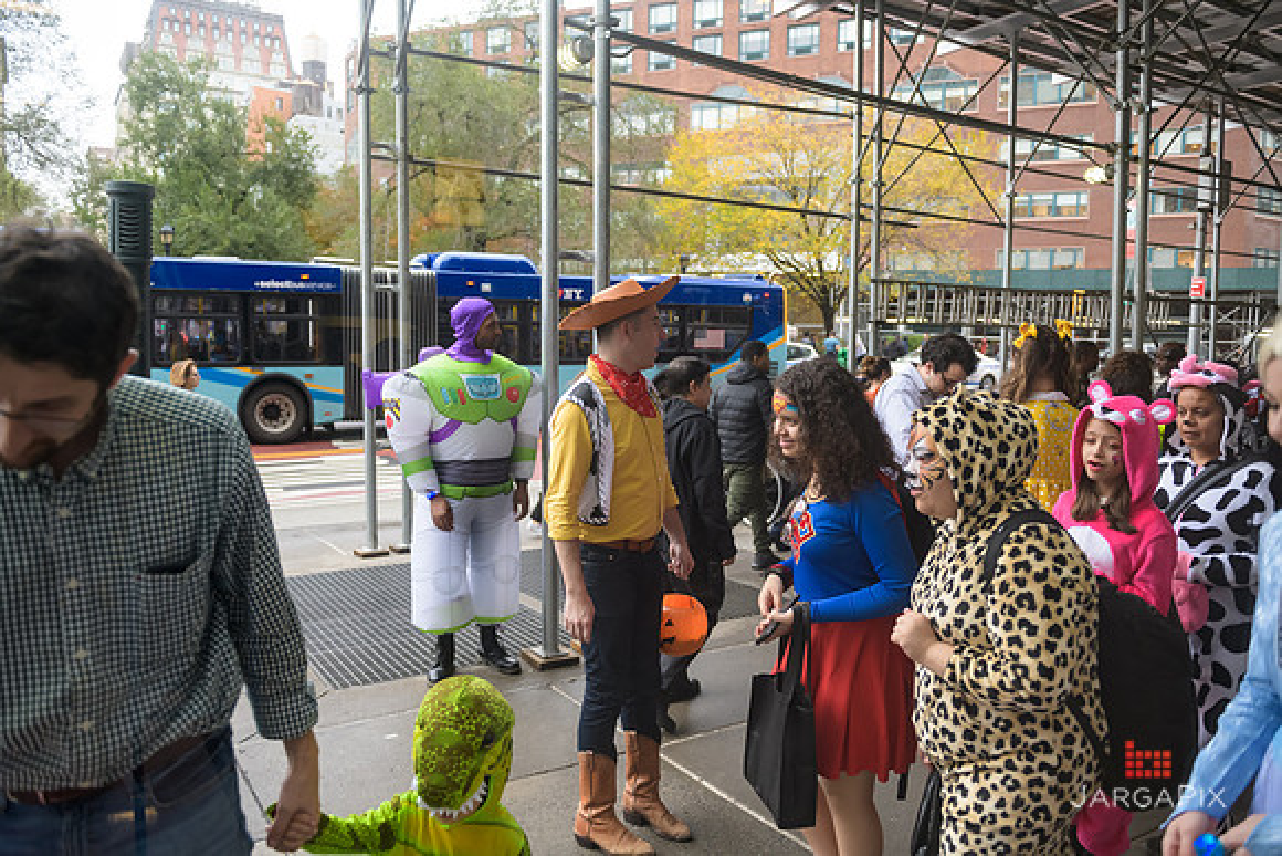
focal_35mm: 27
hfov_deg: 67.4
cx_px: 641
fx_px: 962
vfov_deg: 48.0
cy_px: 428
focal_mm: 27
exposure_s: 1/250
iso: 800
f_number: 3.2
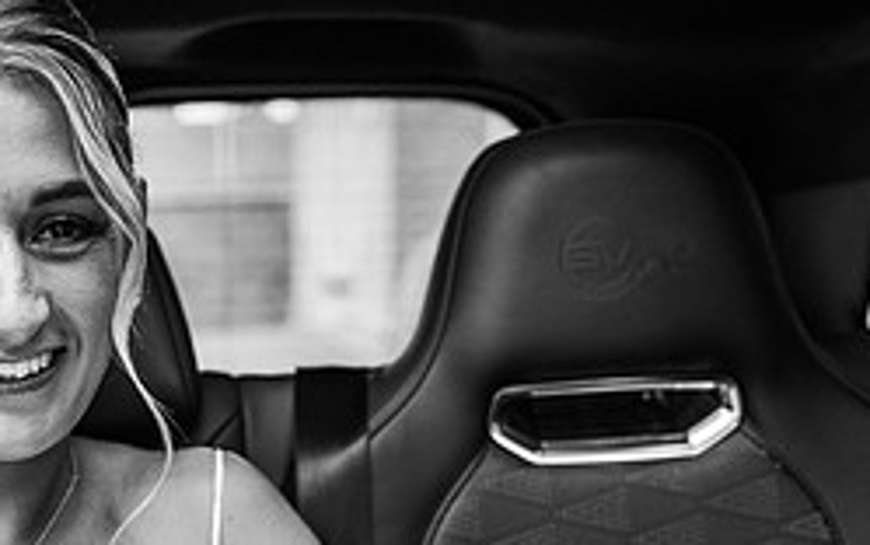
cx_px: 185
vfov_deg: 15.3
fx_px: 1969
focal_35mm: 83
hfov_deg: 24.5
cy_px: 611
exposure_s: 1/200
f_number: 2.8
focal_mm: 35
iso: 720
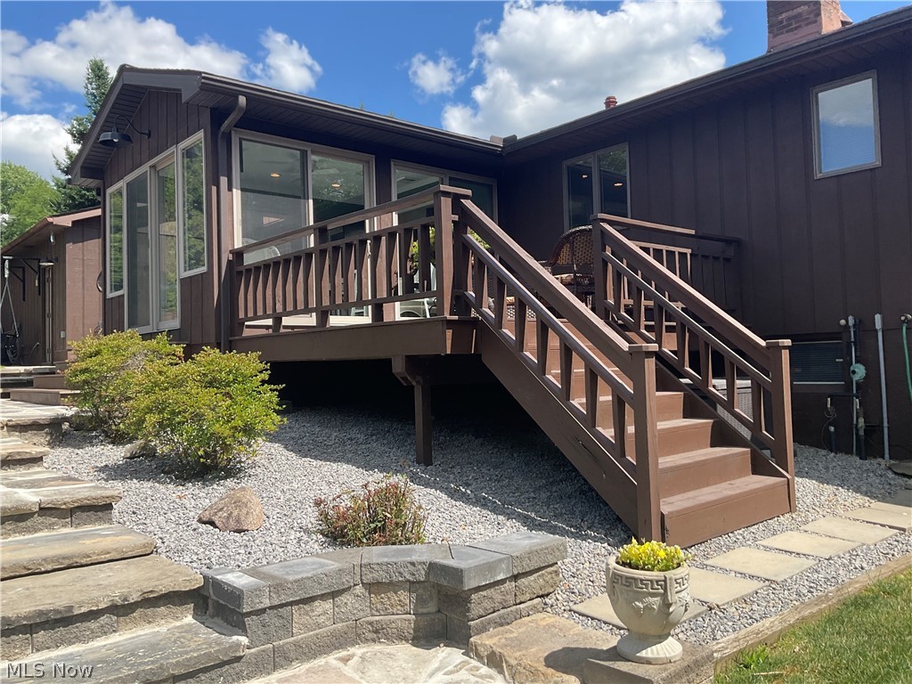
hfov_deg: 61.7
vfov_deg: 48.2
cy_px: 342
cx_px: 456
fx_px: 764
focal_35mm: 29
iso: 16
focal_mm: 3
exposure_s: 1/1144
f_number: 1.8
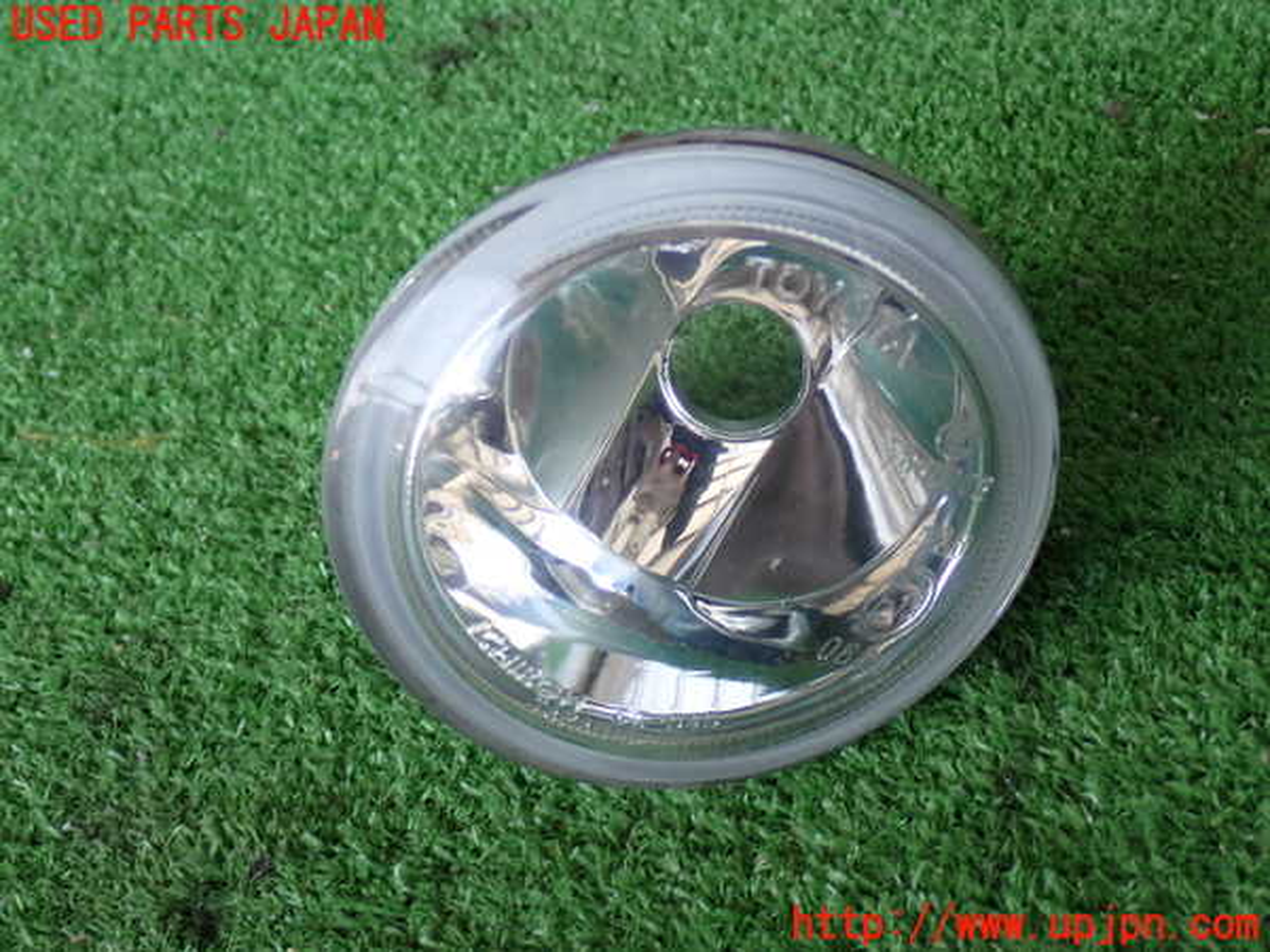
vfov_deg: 27.0
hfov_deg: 35.5
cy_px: 476
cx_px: 635
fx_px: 1981
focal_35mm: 54
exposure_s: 1/60
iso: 200
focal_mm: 9.65
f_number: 3.3
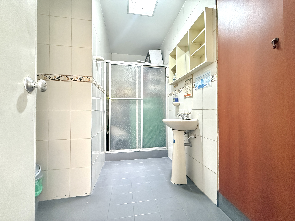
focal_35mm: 14
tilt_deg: +1.0
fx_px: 119
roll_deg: +0.2
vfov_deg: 85.7
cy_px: 110
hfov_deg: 102.1
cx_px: 148
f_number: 2.2
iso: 800
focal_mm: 2.22
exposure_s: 1/60
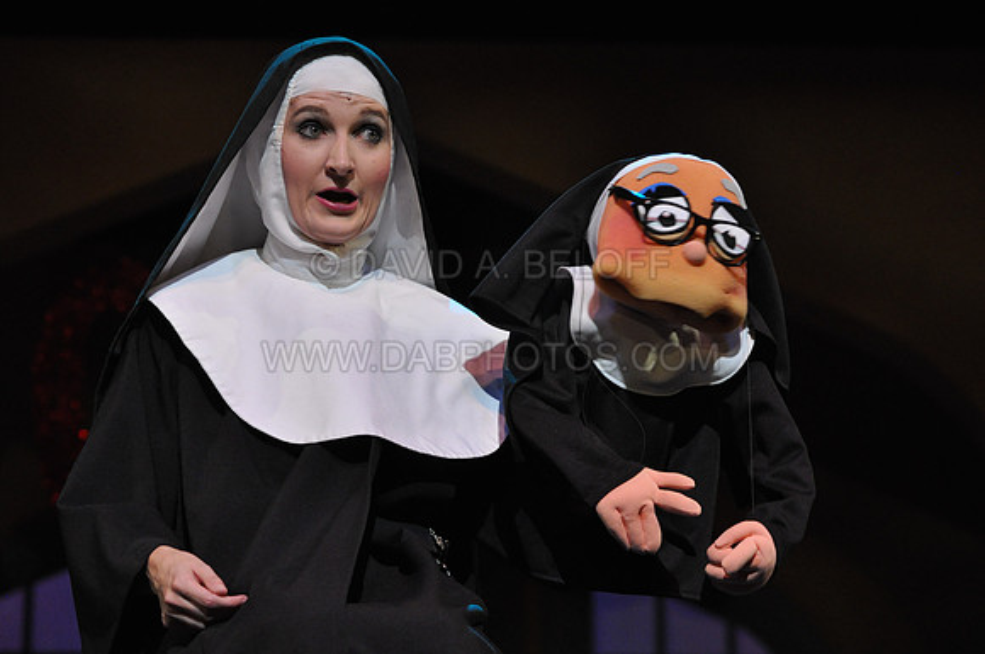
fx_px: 3771
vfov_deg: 9.9
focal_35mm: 138
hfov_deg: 14.9
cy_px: 327
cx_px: 492
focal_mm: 92
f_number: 4.5
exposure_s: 1/400
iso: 1600
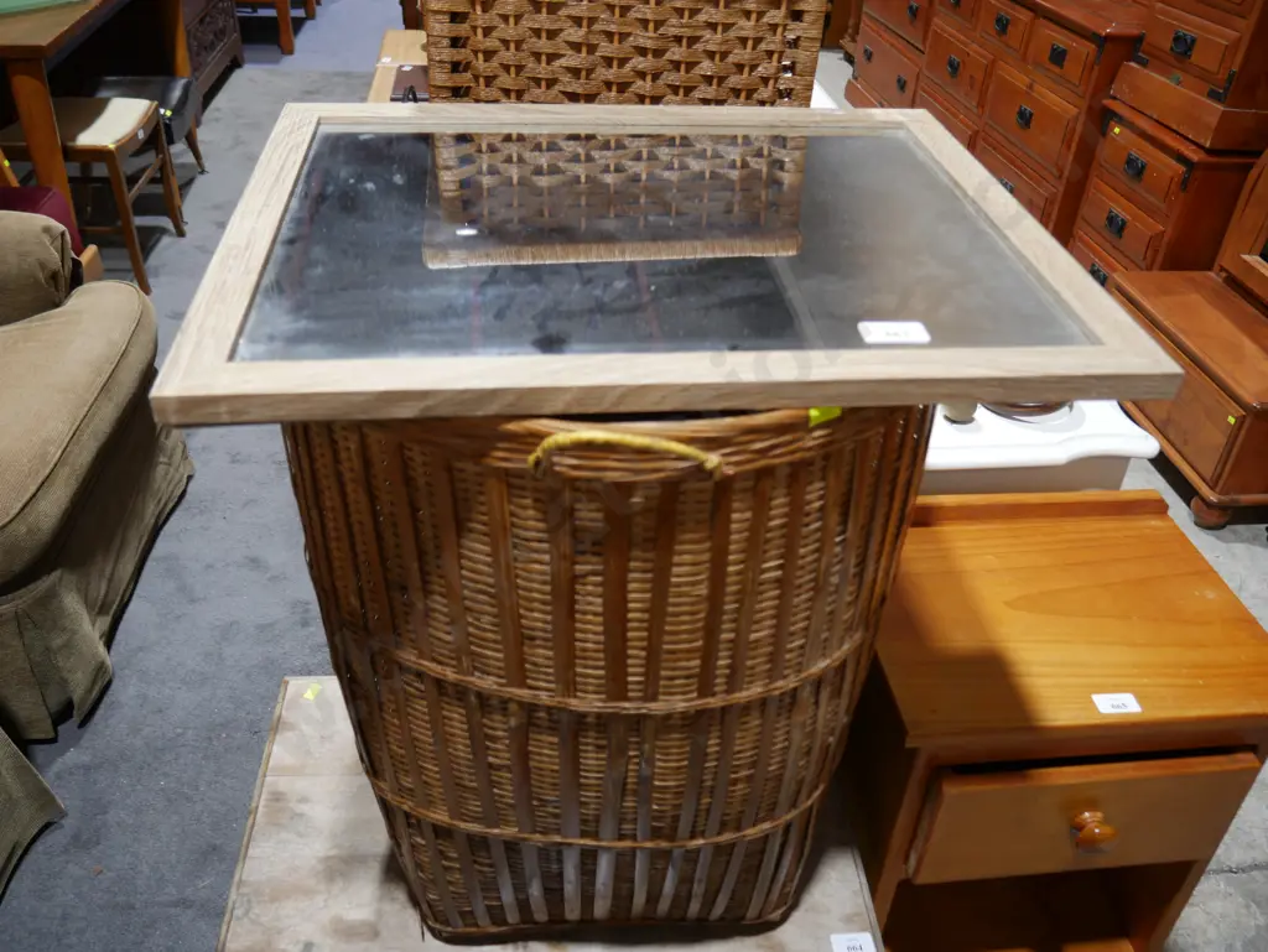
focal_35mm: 28
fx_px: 1026
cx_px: 634
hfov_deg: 63.4
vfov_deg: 49.8
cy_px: 476
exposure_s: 1/60
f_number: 3.5
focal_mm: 14
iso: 250
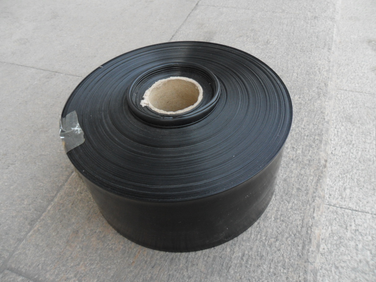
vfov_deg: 51.4
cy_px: 141
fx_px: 293
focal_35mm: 27
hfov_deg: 65.3
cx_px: 188
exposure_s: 1/45
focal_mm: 4.9
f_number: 3.5
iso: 100
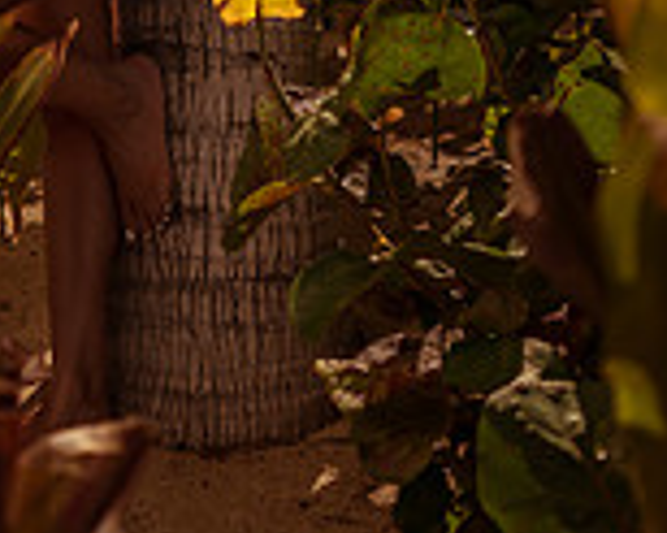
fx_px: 1894
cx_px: 117
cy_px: -329
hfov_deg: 19.7
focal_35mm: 96
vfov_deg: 14.6
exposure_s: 1/5000
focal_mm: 35
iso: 50
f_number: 1.8
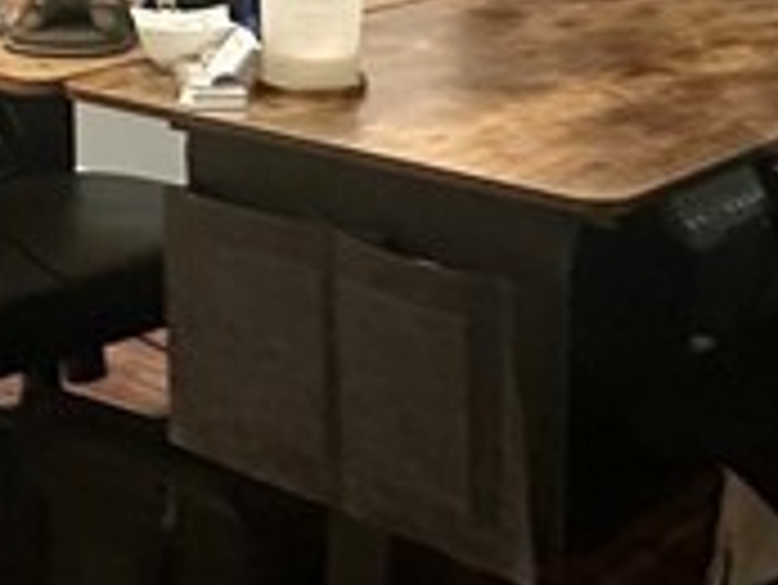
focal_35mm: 83
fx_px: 1867
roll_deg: +0.0
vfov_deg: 17.3
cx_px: 90
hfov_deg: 23.0
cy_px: -18
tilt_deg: -10.0
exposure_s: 1/40
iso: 800
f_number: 2.2
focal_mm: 2.22
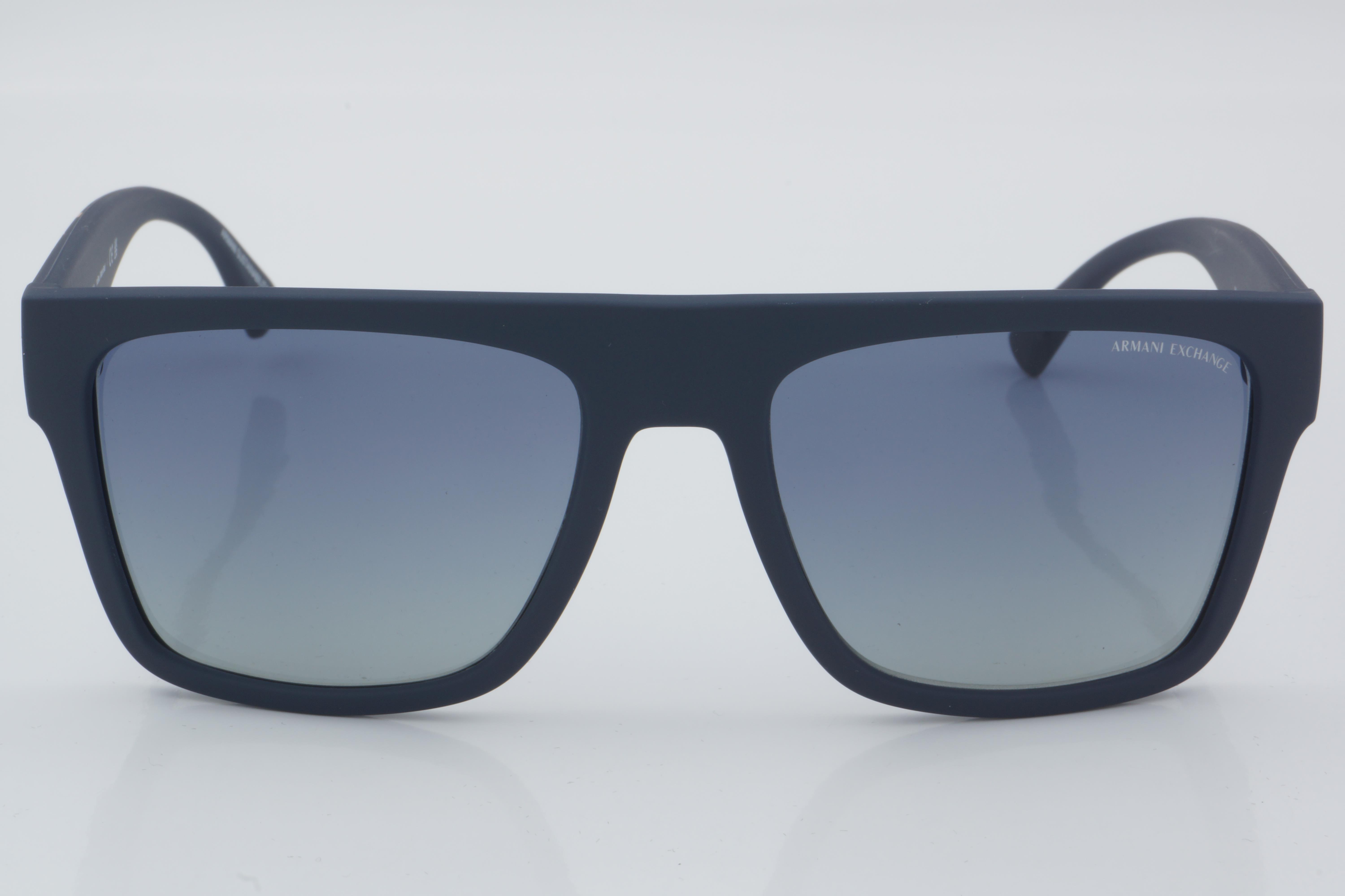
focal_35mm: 82
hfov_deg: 24.6
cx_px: 672
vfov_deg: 16.6
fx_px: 3082
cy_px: 448
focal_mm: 55
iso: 100
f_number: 32
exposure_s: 1/4
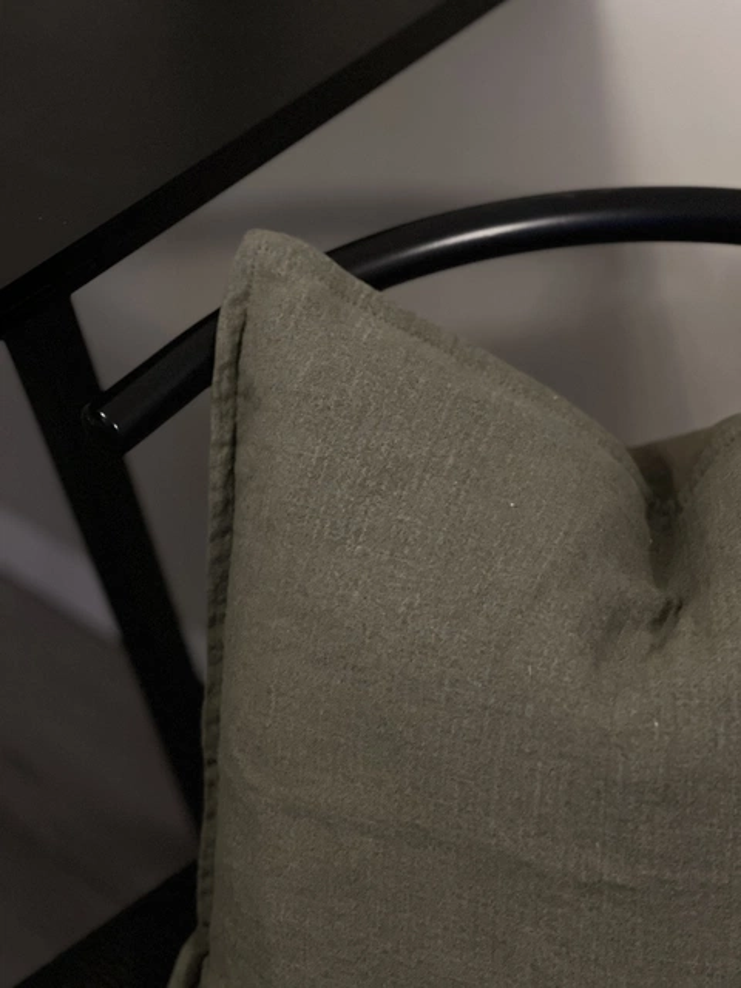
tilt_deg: -41.9
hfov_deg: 19.1
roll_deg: -2.5
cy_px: 494
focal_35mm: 77
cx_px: 370
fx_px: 2198
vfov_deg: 25.3
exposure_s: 1/14
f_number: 2.8
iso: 400
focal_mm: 9
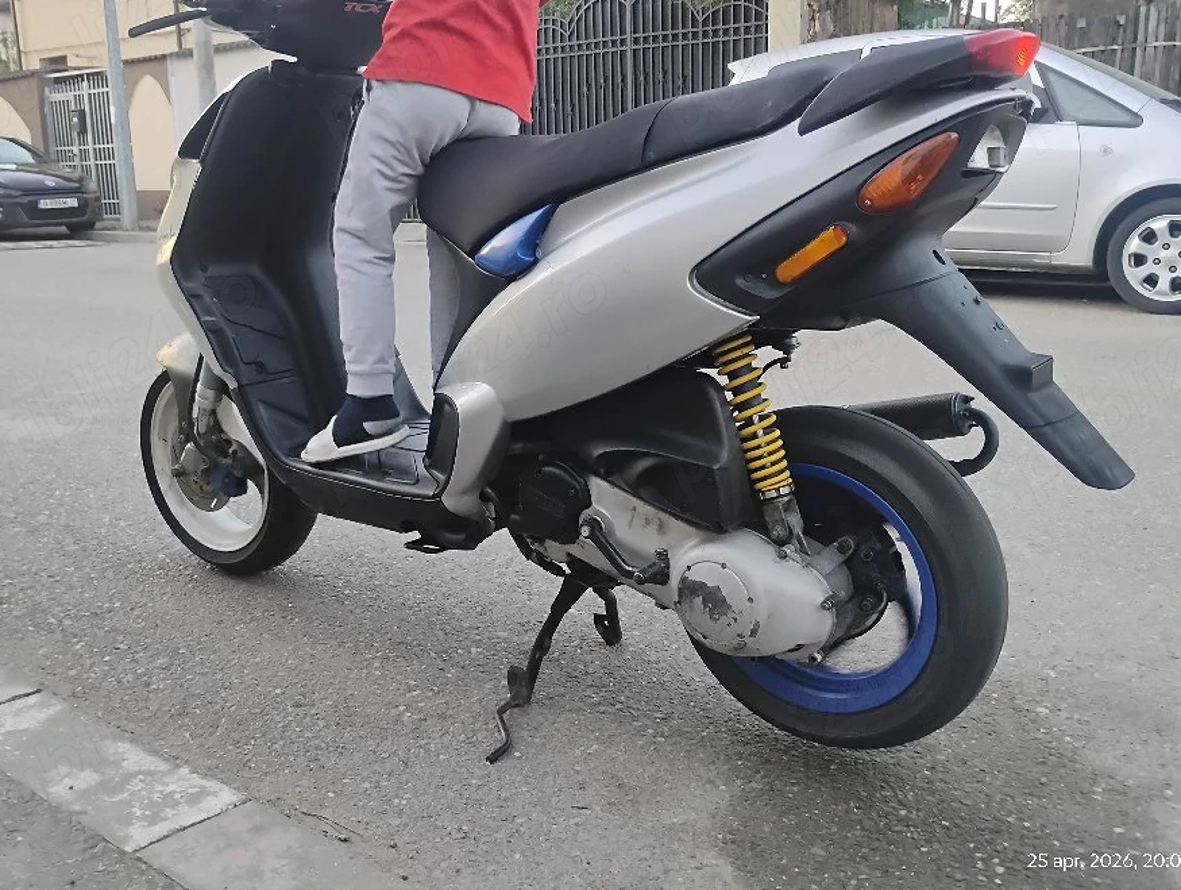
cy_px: 392
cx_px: 551
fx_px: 1093
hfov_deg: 56.7
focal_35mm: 32
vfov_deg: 44.2
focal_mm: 4.26
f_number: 1.8
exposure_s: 1/50
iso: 925
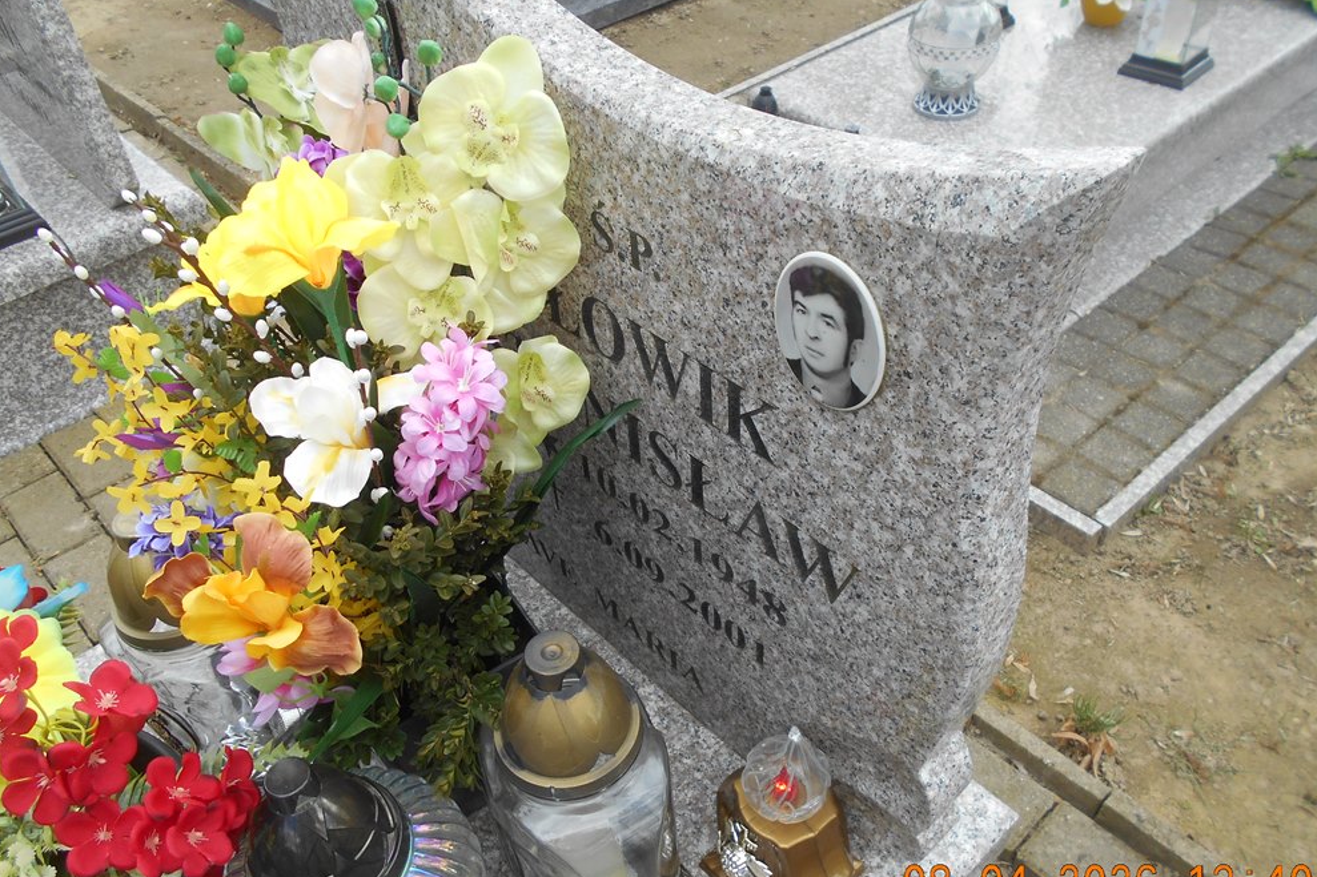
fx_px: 1024
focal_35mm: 28
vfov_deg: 46.3
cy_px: 476
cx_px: 680
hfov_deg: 65.5
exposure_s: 1/200
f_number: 3.2
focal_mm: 4.6
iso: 80
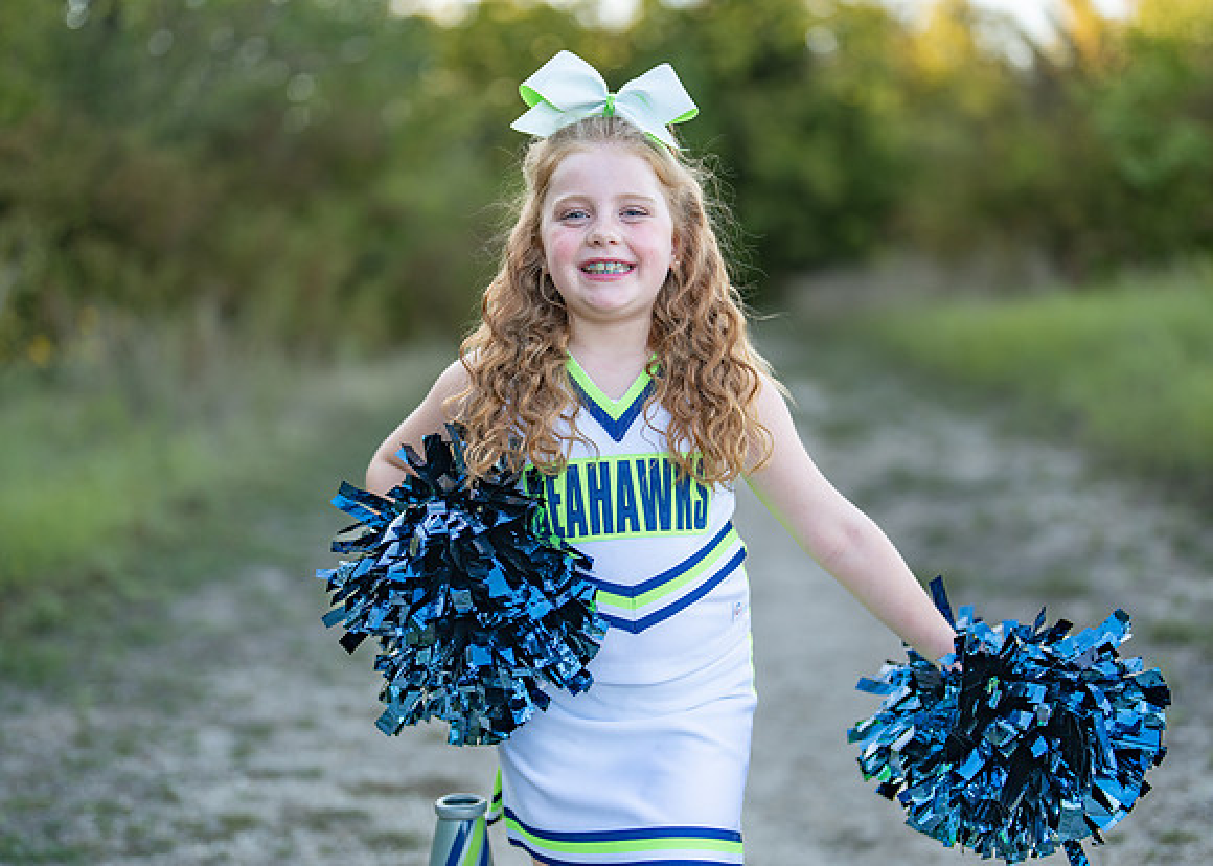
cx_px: 645
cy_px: 447
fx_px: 1969
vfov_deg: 24.8
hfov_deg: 34.2
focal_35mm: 57
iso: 100
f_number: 1.2
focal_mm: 50
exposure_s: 1/800
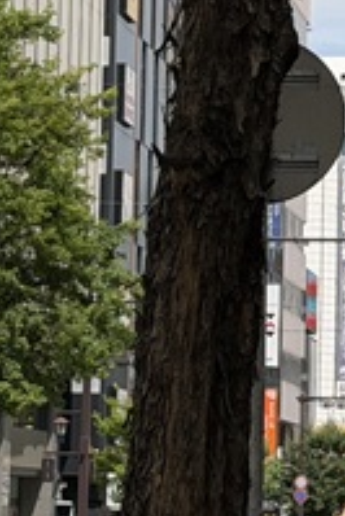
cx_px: 412
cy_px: 163
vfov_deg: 9.9
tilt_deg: +7.6
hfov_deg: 6.6
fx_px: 2985
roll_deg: -1.5
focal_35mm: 208
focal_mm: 6.76
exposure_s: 1/6024
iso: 64
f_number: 1.78
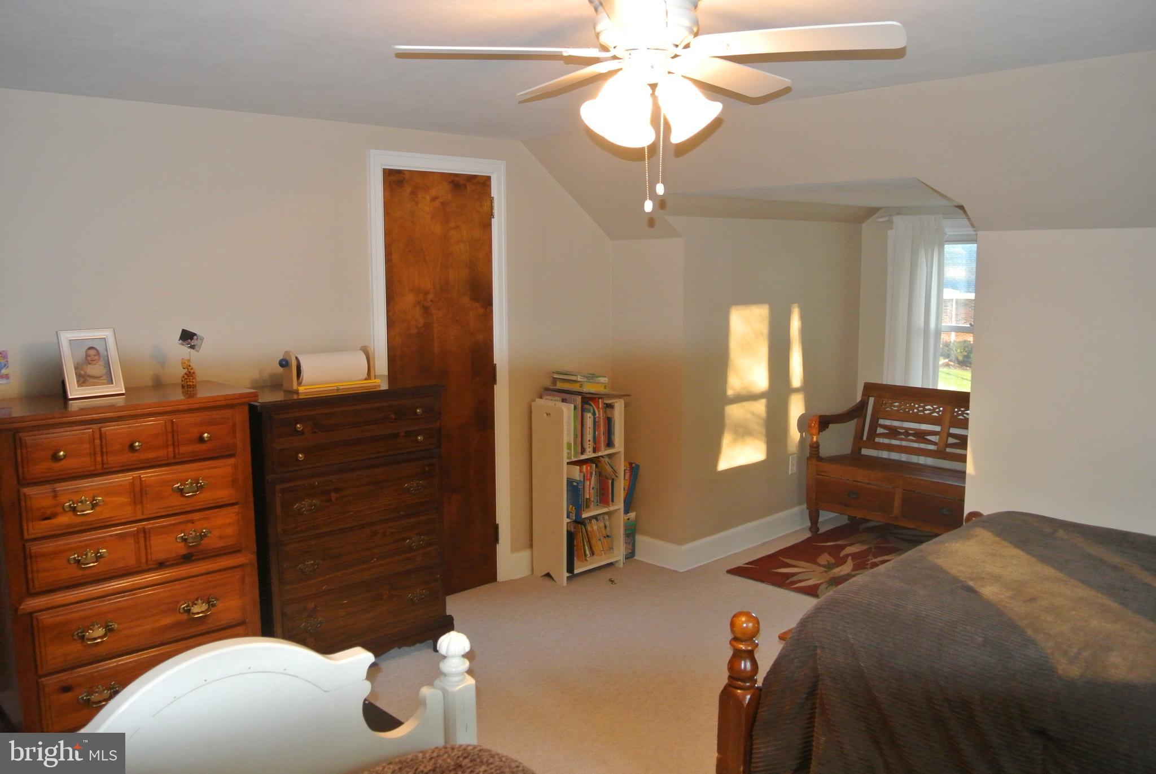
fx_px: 932
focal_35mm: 29
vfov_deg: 45.1
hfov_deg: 63.6
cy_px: 387
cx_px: 578
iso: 800
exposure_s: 1/60
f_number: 3.5
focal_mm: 11
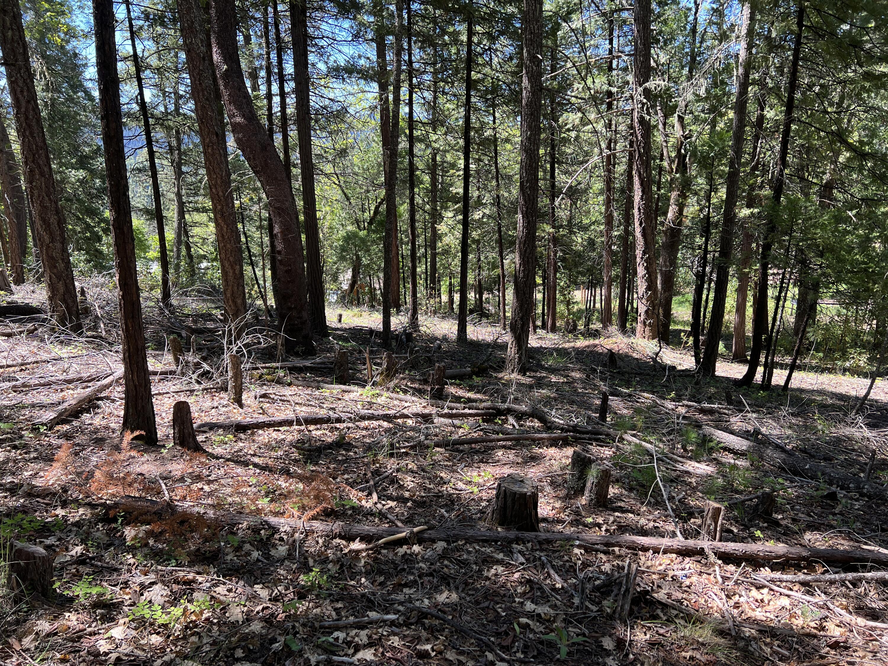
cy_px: 333
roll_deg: +1.8
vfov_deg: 53.1
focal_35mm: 26
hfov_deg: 67.3
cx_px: 444
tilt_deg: -15.7
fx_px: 667
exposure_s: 1/361
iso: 50
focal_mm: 5.7
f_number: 1.5
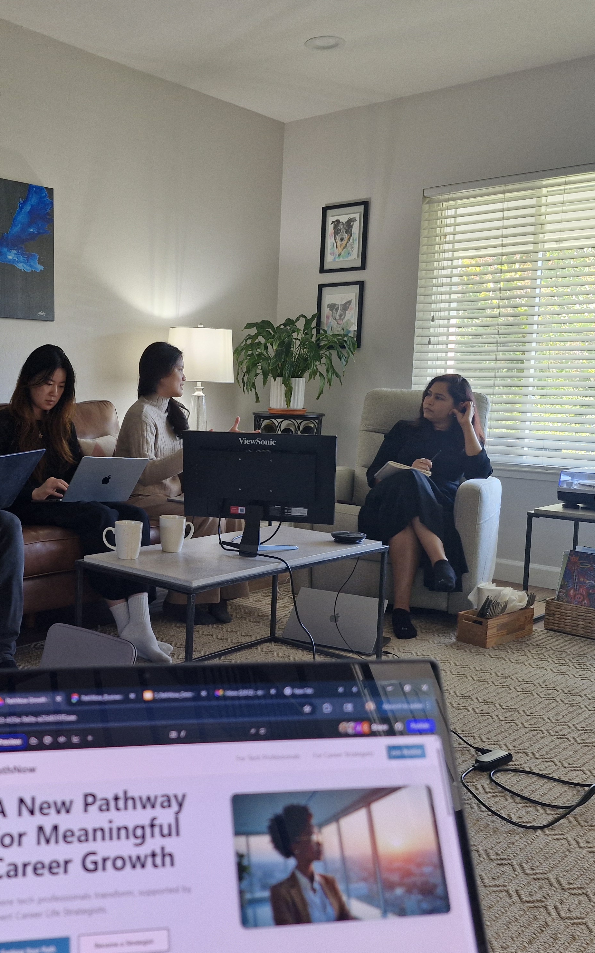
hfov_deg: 37.6
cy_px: 475
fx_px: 856
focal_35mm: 33
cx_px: 164
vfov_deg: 58.1
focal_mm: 5.54
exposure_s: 1/100
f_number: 1.8
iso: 160
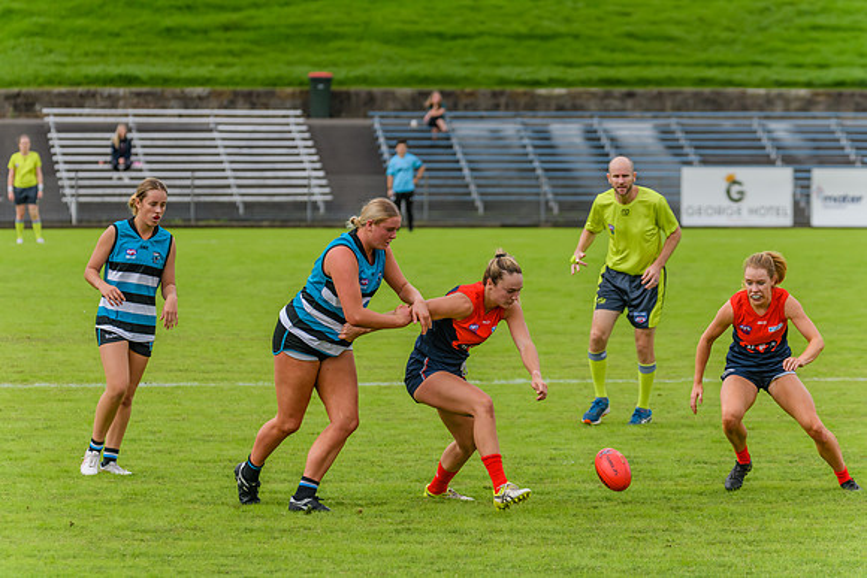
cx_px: 429
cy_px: 286
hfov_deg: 7.8
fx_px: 6378
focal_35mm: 265
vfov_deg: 5.2
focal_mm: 240
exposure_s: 1/2000
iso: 800
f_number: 6.3
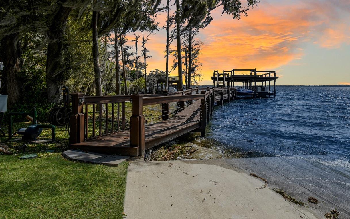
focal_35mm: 20
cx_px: 221
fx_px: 191
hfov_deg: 83.3
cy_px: 88
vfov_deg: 59.2
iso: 100
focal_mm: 10
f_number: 7.1
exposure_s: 1/400
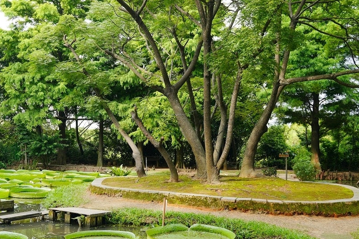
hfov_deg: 45.9
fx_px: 419
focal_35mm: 42
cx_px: 131
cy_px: 116
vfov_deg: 31.9
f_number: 4
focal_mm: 28
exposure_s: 1/60
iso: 125
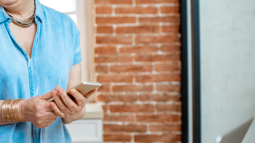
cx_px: 12
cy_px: 82
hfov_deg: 27.6
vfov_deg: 16.5
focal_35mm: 73
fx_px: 494
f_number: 2
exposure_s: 1/200
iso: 160
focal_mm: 35
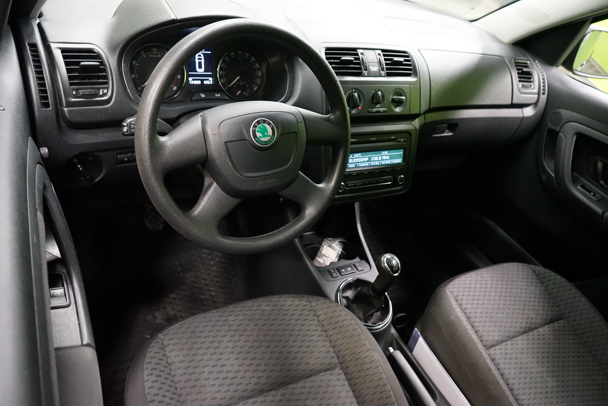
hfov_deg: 65.5
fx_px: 473
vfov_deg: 46.4
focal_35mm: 28
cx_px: 304
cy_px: 203
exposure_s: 1/50
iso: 6400
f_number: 5
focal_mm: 28
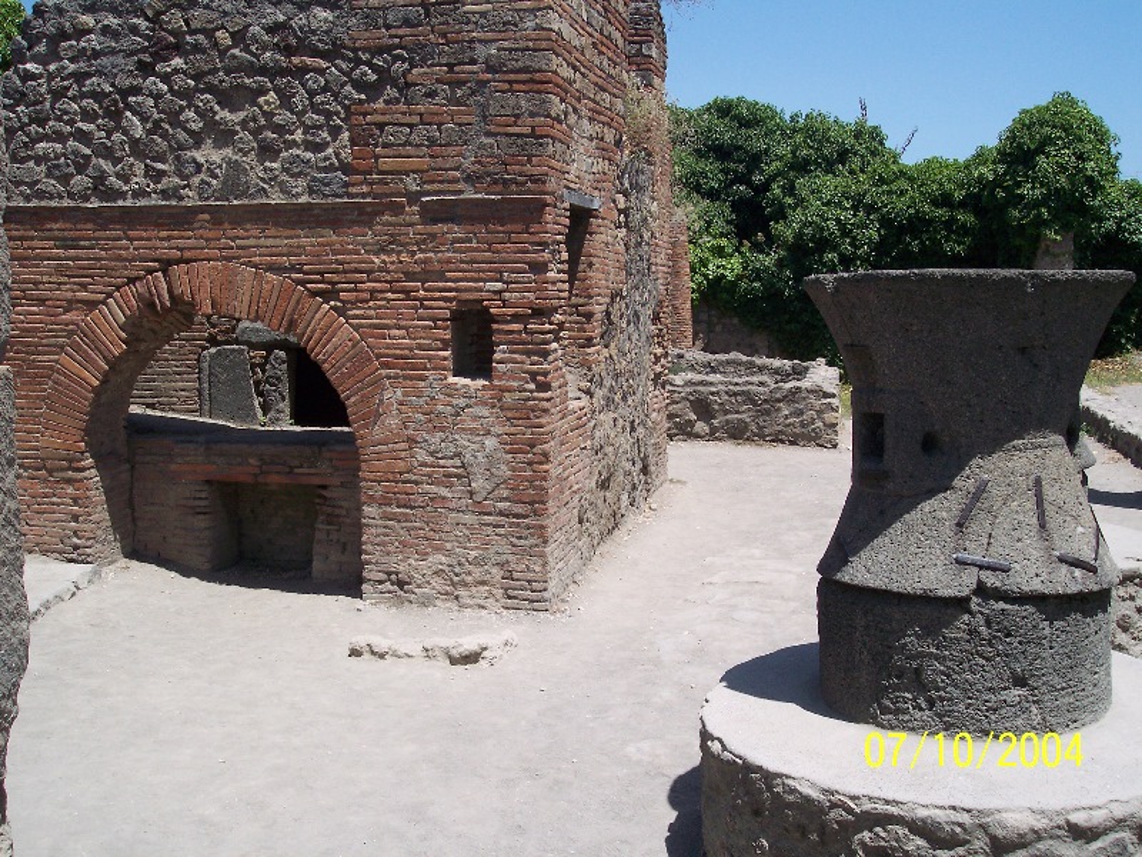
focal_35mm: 38
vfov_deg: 37.7
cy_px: 428
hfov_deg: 49.0
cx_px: 571
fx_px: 1254
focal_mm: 8
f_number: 4.8
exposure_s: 1/700
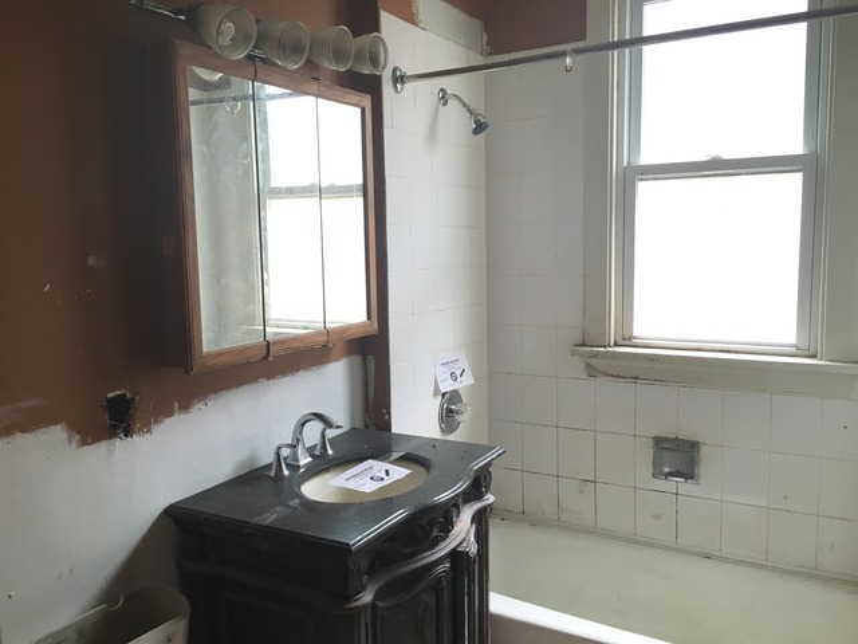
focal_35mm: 29
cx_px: 429
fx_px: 719
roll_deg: +1.2
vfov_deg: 48.2
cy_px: 322
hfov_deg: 61.7
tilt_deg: -7.4
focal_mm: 4.15
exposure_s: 1/30
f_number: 2.2
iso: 50
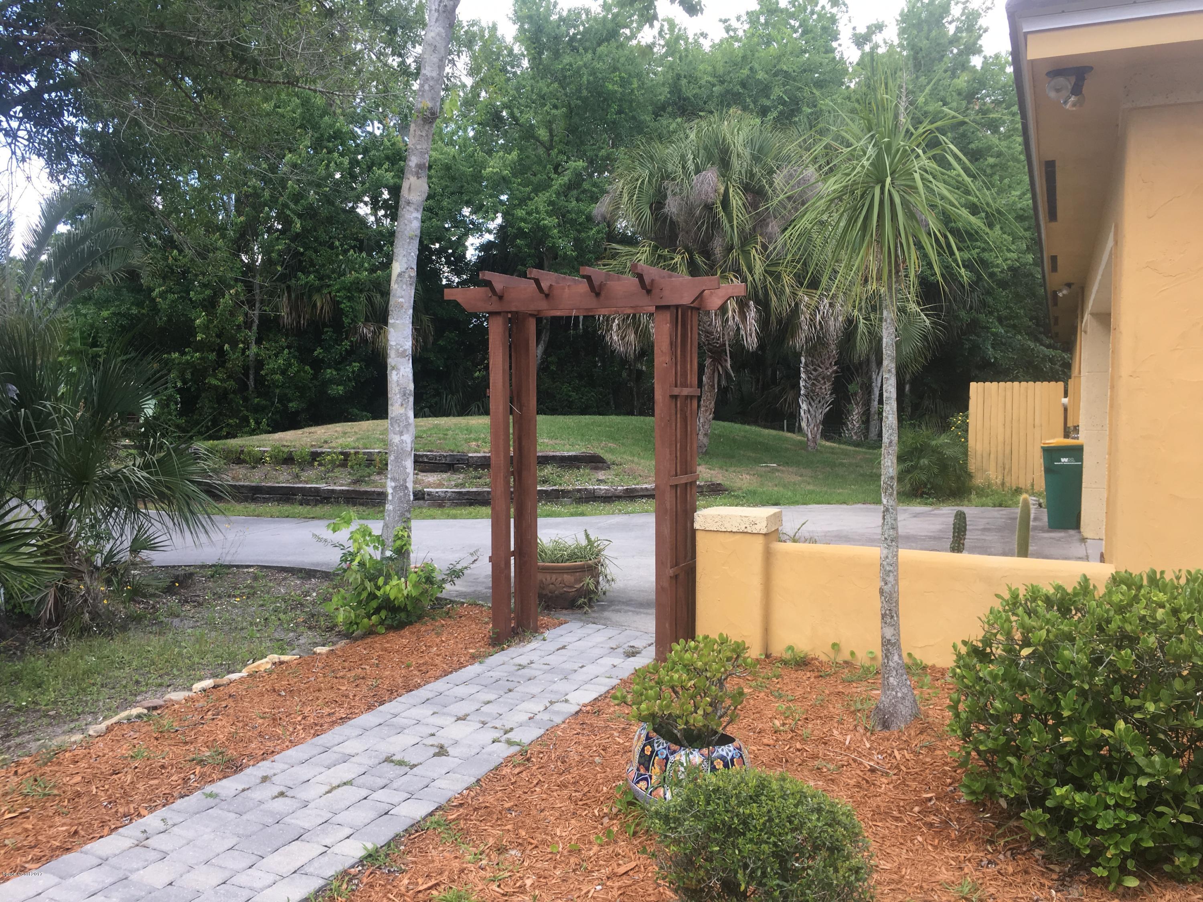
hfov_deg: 61.7
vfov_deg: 48.2
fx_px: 1008
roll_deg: +0.9
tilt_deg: -2.7
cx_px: 602
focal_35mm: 29
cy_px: 451
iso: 25
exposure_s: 1/221
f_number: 2.2
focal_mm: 4.15
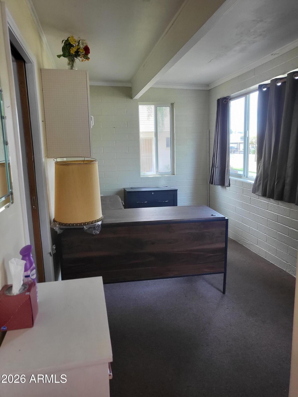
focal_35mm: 26
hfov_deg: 53.1
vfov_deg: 67.3
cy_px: 198
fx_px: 298
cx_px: 149
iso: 320
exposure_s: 1/120
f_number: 1.8
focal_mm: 4.25
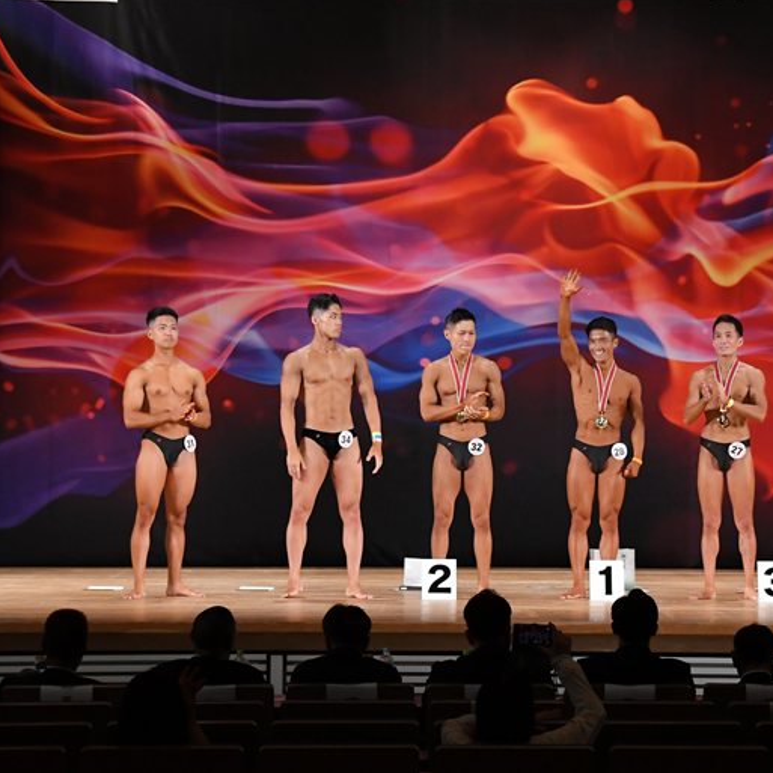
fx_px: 3310
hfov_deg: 13.3
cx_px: 498
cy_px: 386
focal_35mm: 131
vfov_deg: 13.3
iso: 3200
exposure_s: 1/400
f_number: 5.6
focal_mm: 68
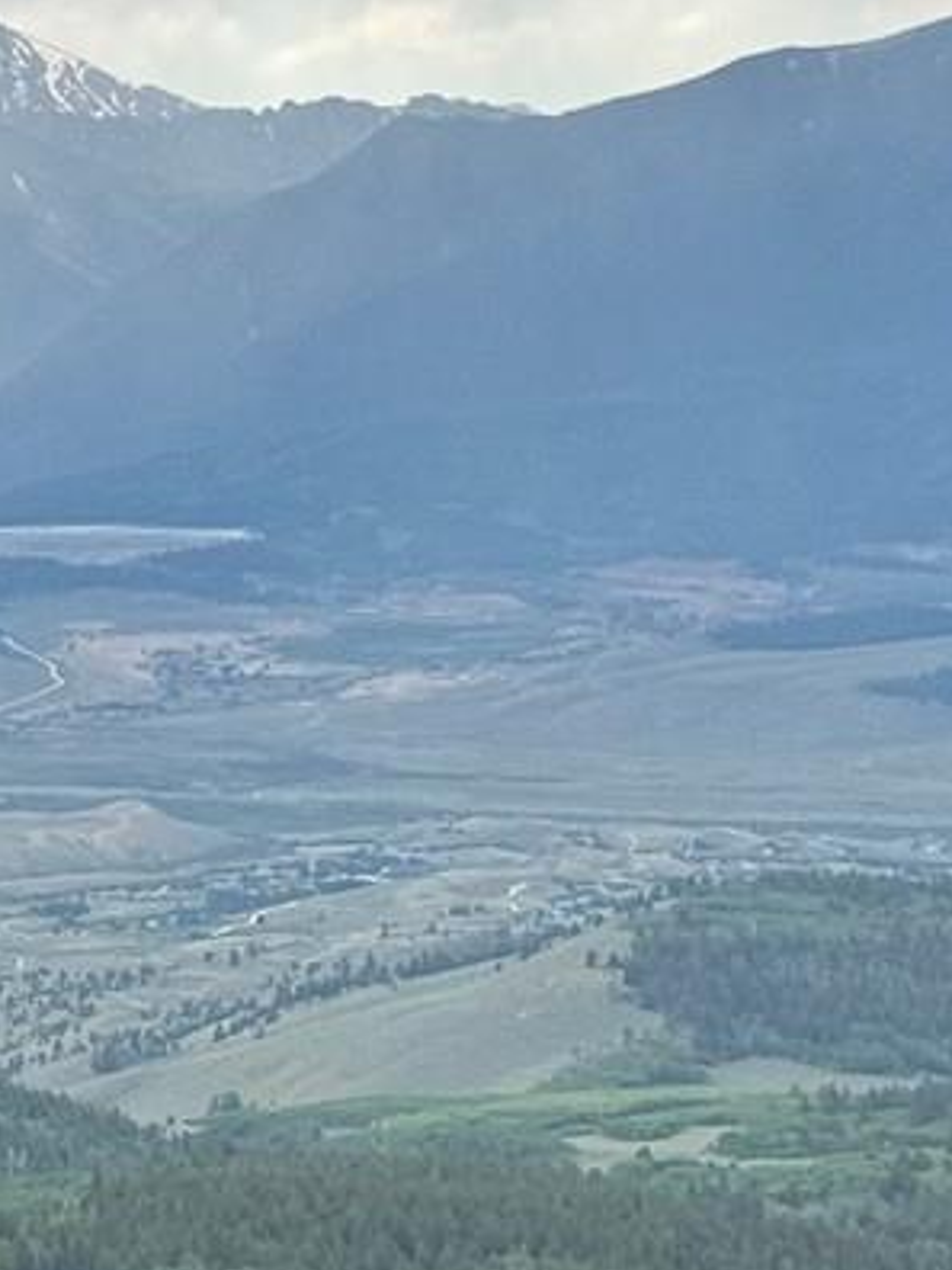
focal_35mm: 194
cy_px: 1142
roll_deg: +0.5
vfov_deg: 10.1
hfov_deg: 7.6
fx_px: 7114
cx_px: -218
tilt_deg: -6.6
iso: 64
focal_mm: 6.76
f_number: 1.78
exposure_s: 1/1312
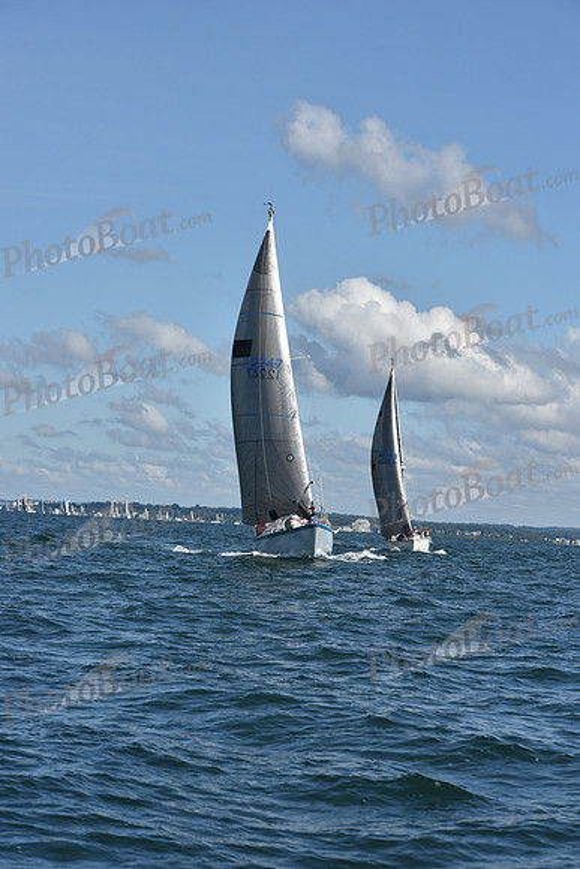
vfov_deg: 20.4
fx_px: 2415
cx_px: 290
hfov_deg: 13.7
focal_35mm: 100
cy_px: 434
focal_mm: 100
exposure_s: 1/1250
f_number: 9
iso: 250
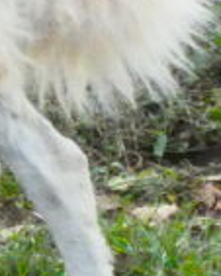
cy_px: -229
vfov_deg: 1.9
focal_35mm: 1014
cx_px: -608
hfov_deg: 1.5
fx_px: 8281
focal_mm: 25.6
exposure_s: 1/1300
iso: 1600
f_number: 5.6
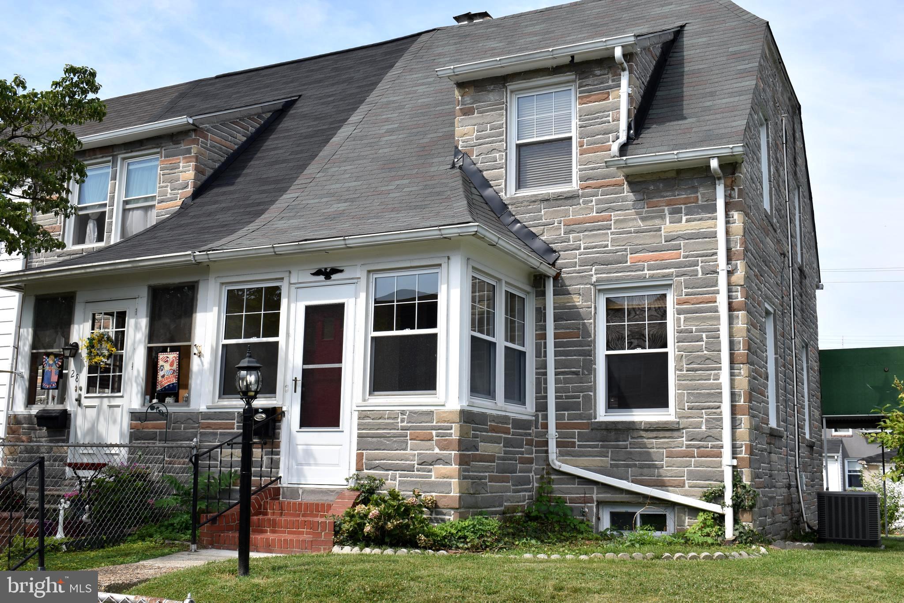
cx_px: 452
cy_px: 302
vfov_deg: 35.5
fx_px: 942
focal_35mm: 38
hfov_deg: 51.3
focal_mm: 25
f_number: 8
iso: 100
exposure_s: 1/250
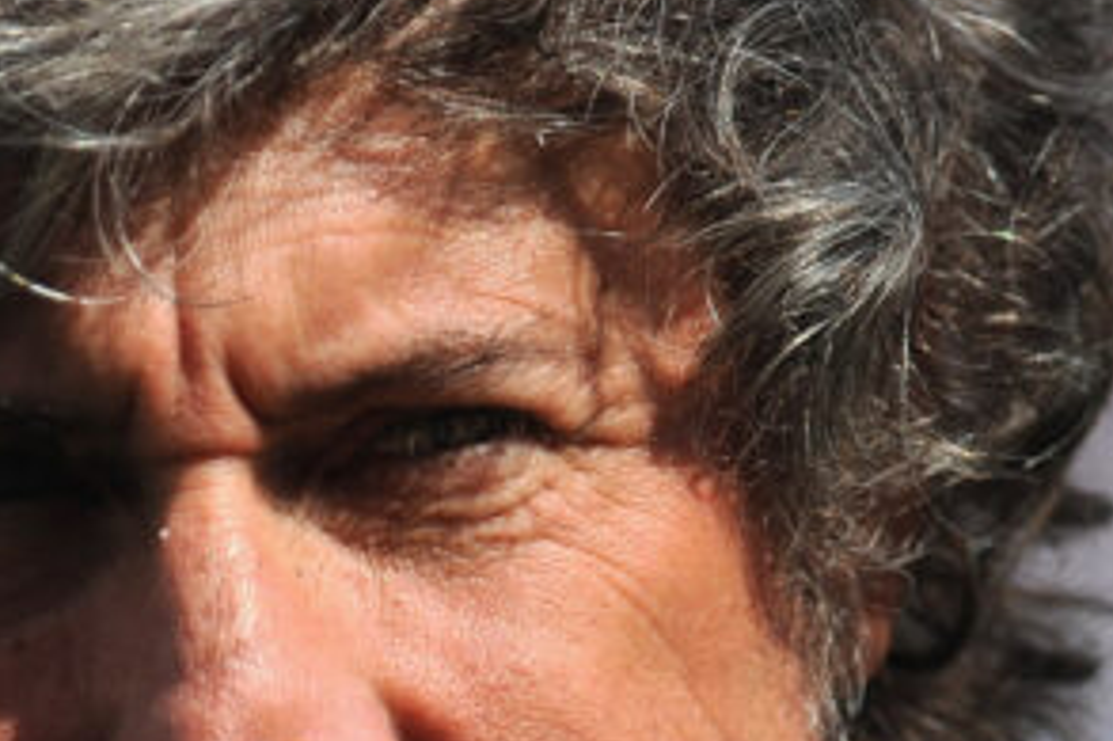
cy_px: 656
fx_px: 45358
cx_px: 110
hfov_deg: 1.4
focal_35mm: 1468
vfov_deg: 0.9
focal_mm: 420
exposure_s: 1/1600
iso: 100
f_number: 4
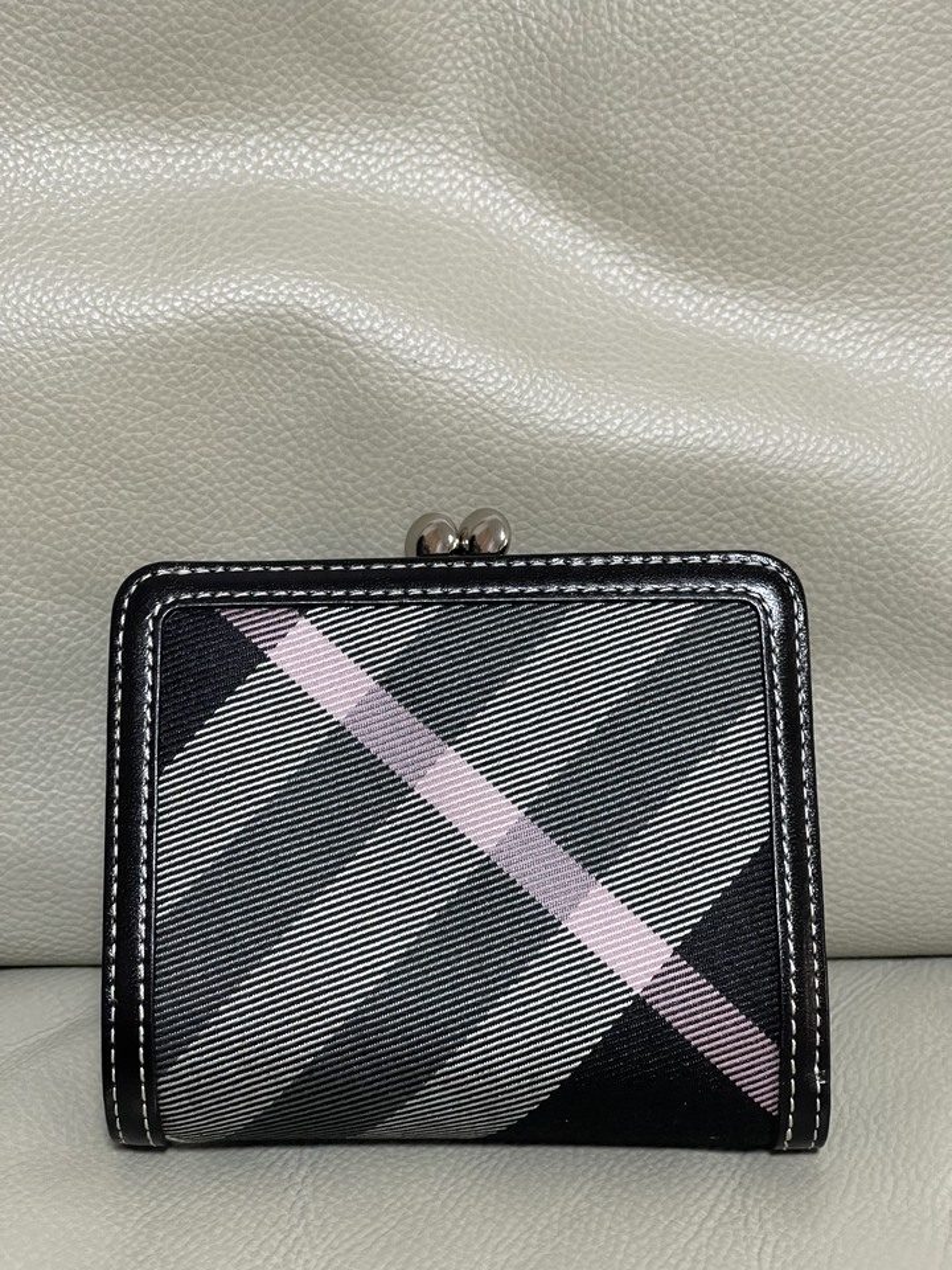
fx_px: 2347
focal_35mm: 64
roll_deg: +0.7
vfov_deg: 30.3
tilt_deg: -33.4
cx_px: 476
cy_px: 635
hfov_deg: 22.9
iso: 800
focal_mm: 7.5
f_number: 2.2
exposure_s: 1/60
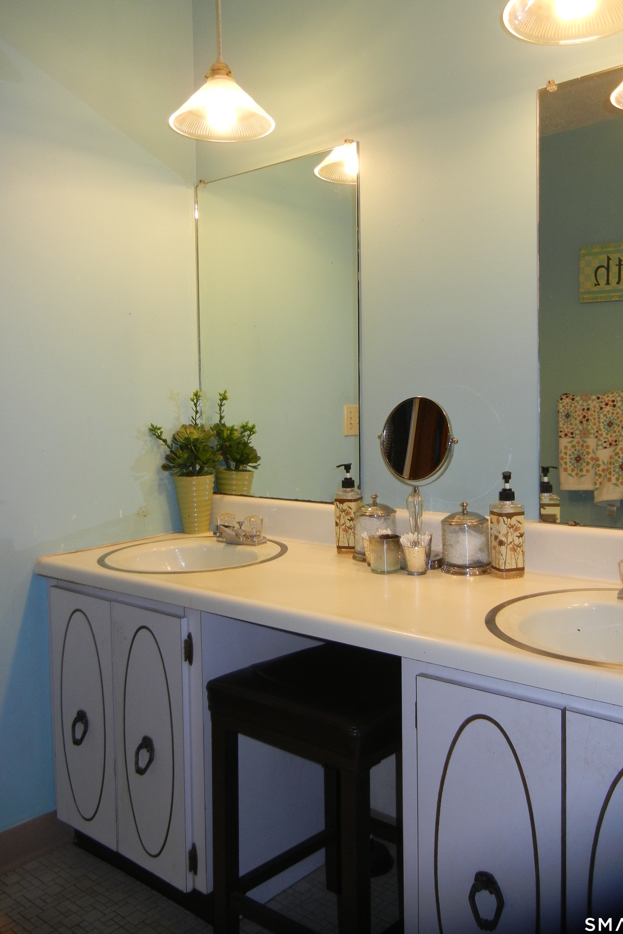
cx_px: 336
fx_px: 831
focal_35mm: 32
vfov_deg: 58.7
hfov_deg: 41.1
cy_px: 461
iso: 200
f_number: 3.5
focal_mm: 5.4
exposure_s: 1/30
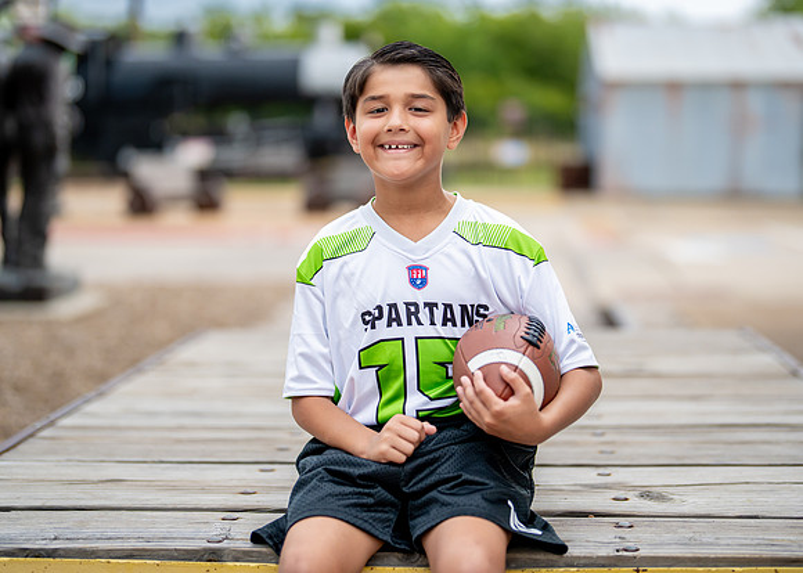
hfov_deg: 32.6
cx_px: 419
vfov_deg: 23.6
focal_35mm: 60
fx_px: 1371
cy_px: 258
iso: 500
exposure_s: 1/640
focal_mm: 50
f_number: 1.2
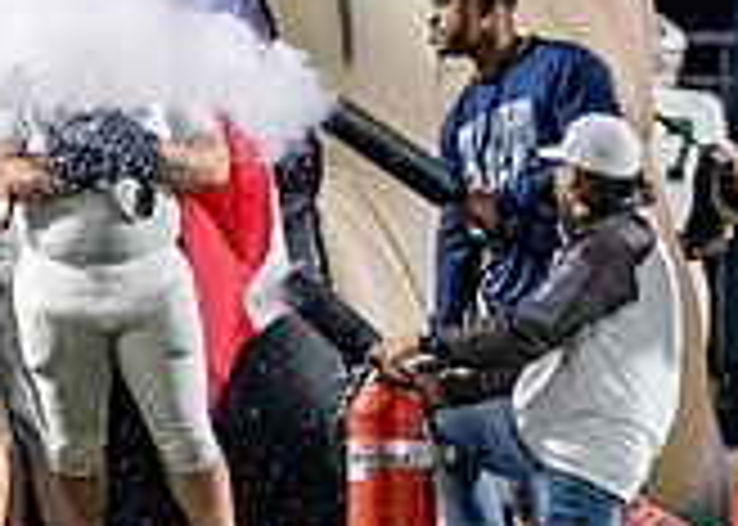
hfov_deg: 1.8
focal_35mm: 1118
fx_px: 23423
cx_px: -557
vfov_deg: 1.3
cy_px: 127
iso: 3200
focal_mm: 200
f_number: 2.8
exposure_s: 1/1000
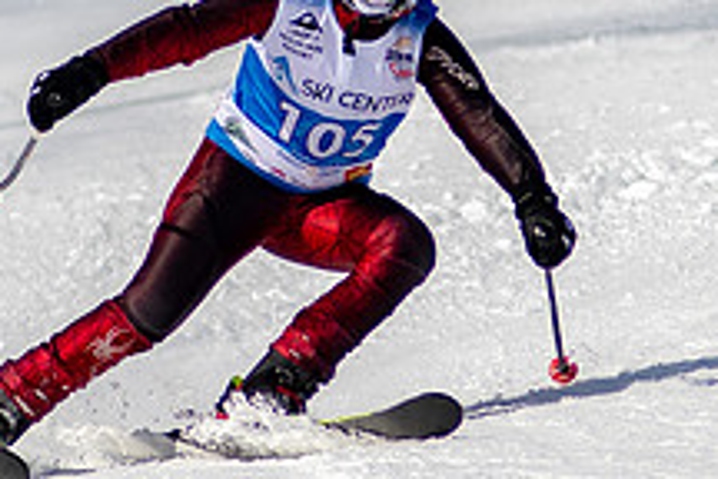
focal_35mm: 1817
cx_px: 393
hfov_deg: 1.1
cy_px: 99
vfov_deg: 0.8
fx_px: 36236
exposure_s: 1/6400
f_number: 2.8
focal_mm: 300
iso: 100
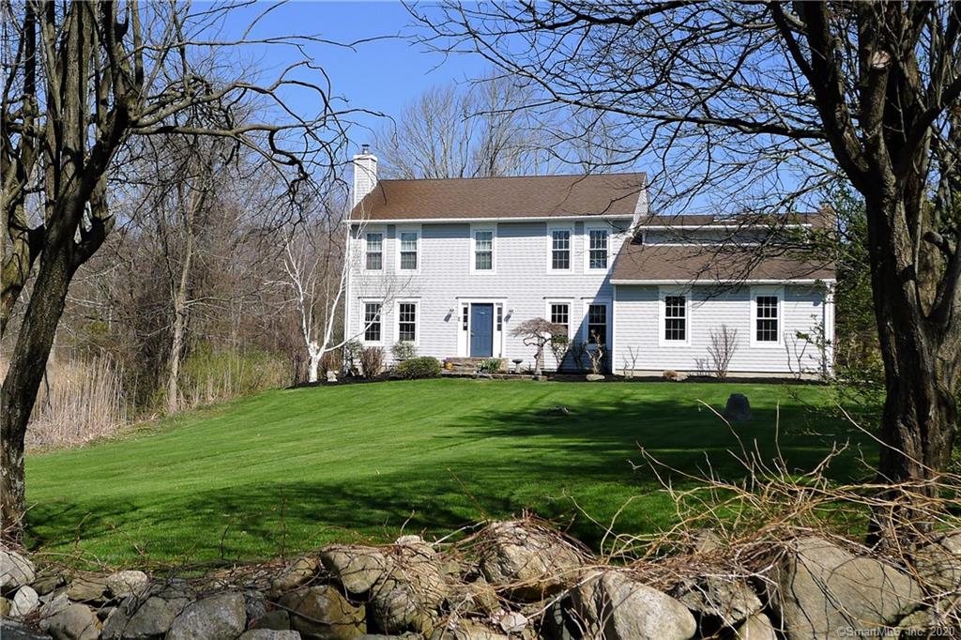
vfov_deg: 37.8
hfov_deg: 54.4
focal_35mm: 35
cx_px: 480
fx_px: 934
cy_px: 320
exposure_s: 1/800
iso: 80
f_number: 4
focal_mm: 7.5
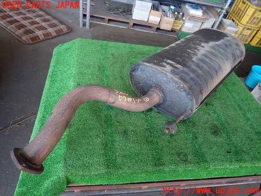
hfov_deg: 69.4
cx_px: 130
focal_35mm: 25
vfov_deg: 54.9
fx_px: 188
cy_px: 98
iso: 160
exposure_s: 1/60
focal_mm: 4.5
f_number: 2
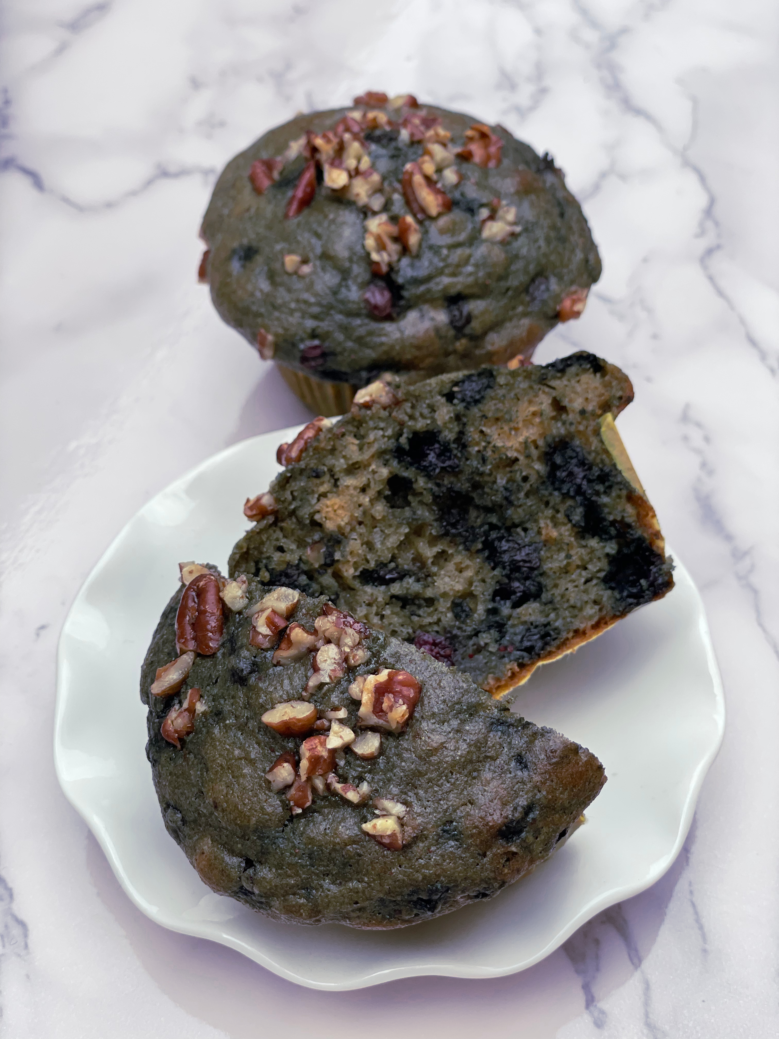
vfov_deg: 36.8
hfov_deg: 28.0
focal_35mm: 52
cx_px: 390
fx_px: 1560
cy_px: 520
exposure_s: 1/615
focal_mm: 6
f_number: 2
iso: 25
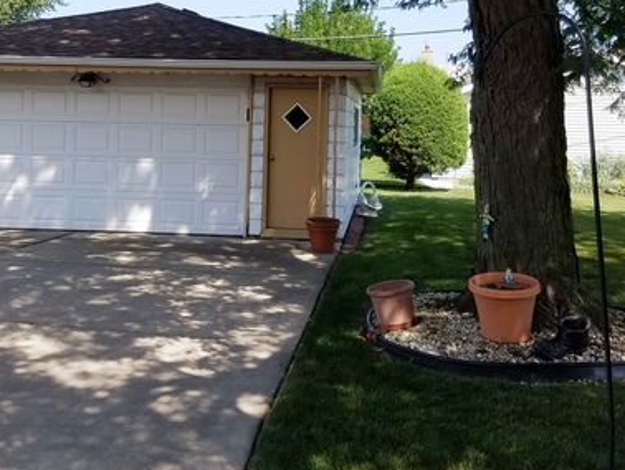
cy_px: 137
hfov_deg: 42.9
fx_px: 795
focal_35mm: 44
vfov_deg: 32.5
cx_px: 276
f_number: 1.7
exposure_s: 1/1532
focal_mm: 4.2
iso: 50
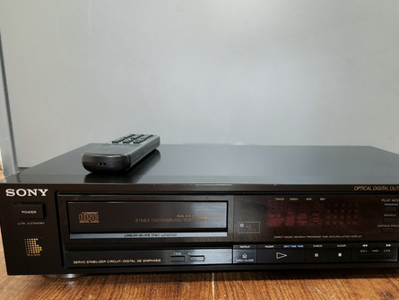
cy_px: 199
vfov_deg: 44.8
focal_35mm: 31
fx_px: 357
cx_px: 239
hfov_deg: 57.9
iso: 640
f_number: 1.8
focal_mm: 5.4
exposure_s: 1/33
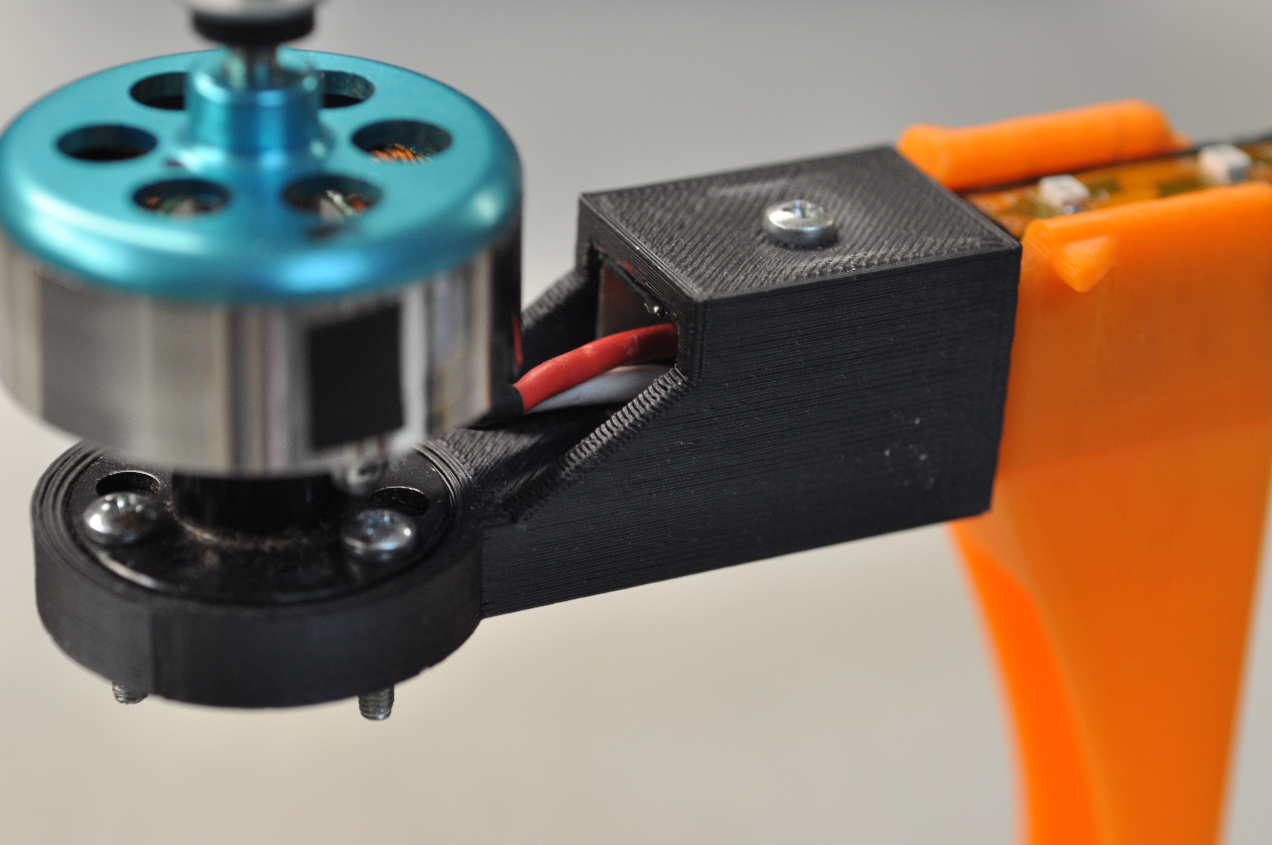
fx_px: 3176
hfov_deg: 22.6
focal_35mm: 90
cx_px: 636
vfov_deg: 15.2
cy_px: 422
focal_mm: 60
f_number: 5.6
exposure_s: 1/50
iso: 400
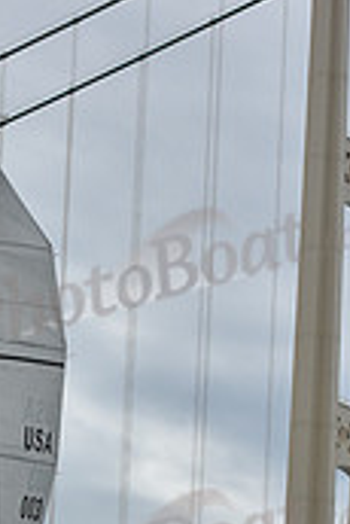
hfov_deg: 5.8
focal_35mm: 236
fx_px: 3434
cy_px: 756
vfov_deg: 8.5
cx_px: -196
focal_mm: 70
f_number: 11
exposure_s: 1/800
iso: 250
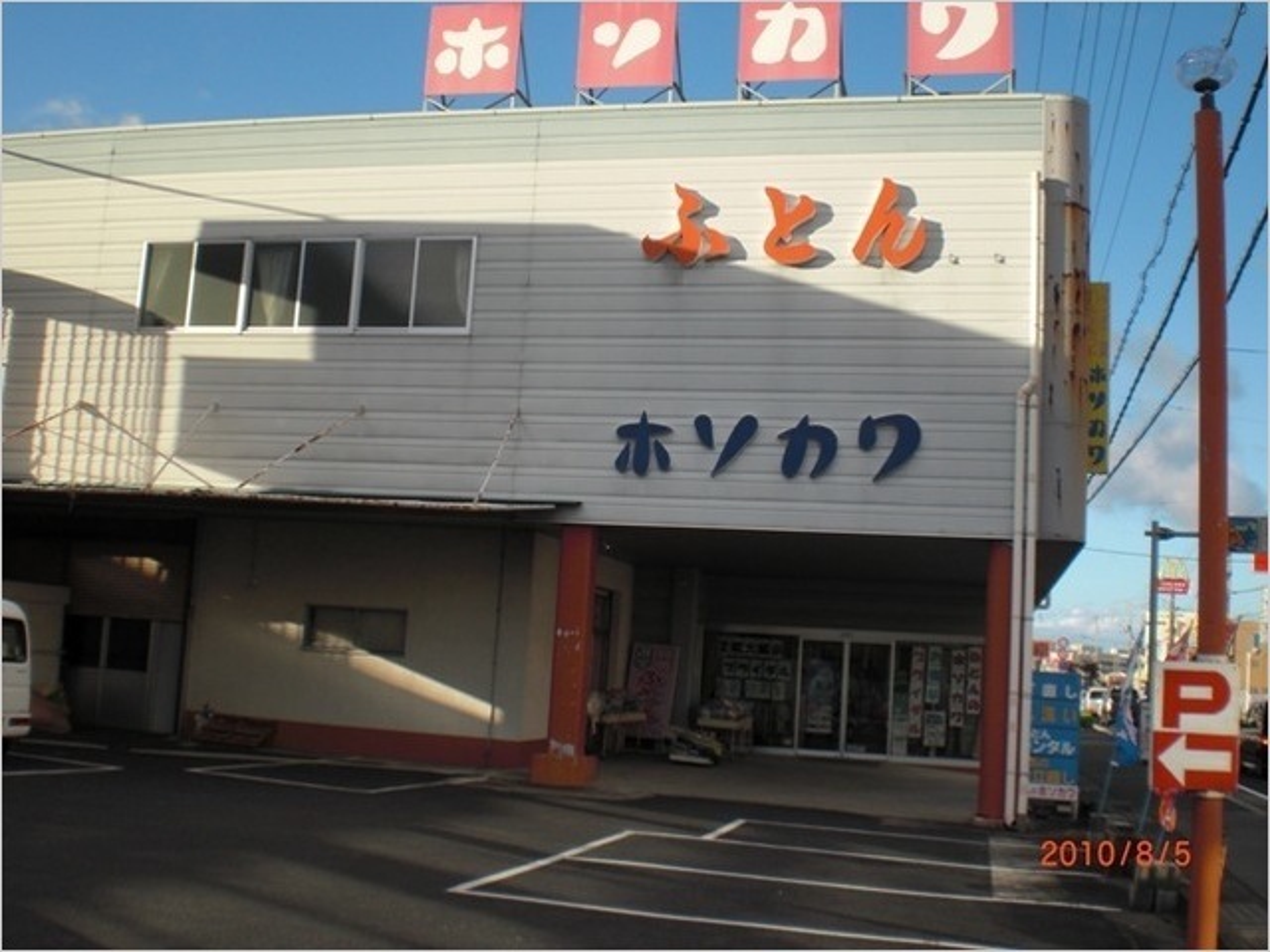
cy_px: 476
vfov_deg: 37.7
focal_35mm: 38
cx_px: 635
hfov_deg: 49.0
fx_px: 1394
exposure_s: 1/200
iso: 64
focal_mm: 6.3
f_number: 5.6
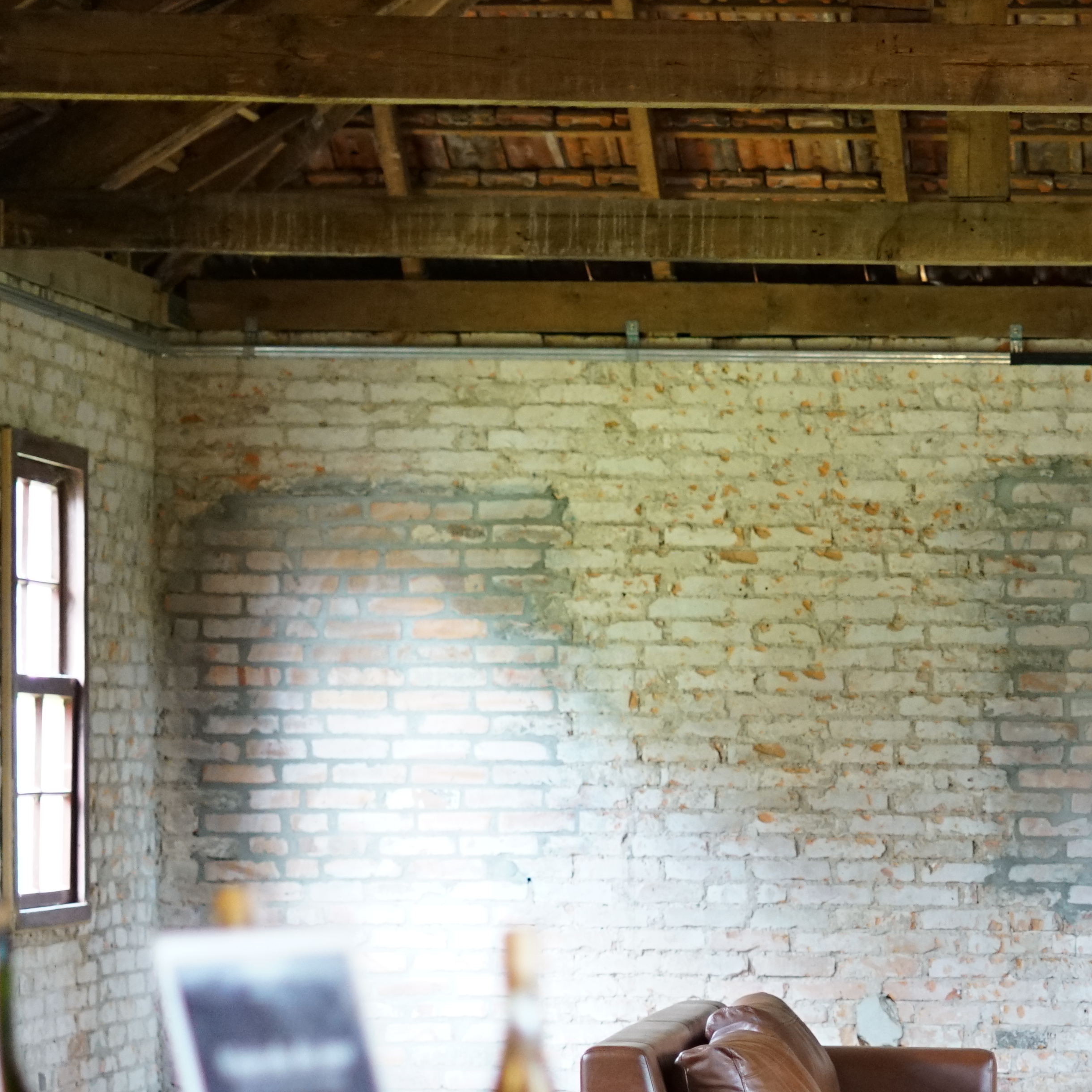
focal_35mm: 139
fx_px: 4961
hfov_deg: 12.3
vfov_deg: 12.4
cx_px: 1282
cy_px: 1114
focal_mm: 50
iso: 1600
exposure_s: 1/160
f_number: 2
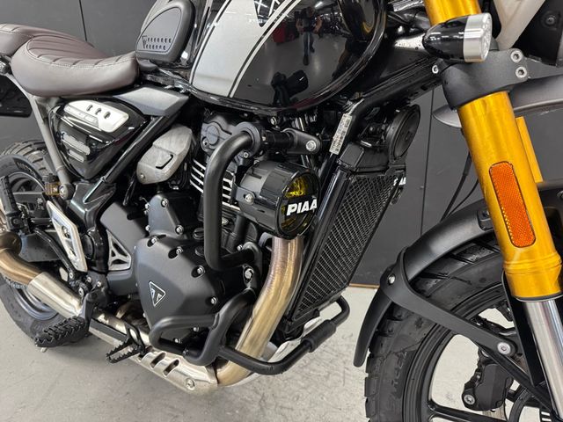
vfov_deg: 56.8
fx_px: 390
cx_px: 282
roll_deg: +3.2
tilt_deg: -17.0
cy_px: 211
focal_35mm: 24
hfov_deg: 71.6
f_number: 1.78
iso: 400
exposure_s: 1/50
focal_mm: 6.76
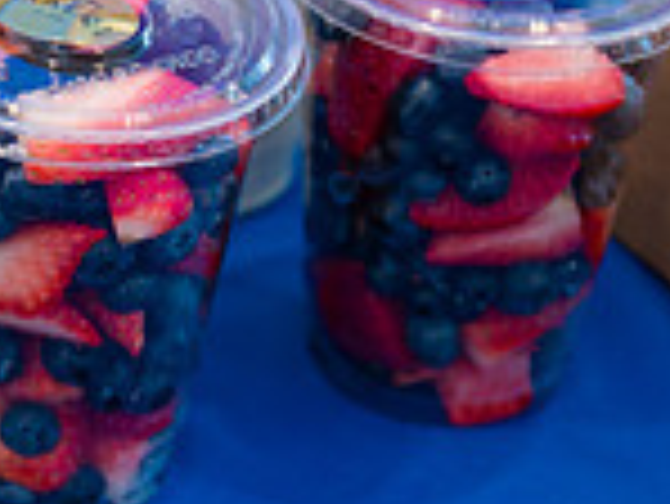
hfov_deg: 11.1
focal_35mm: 173
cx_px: -271
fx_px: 3351
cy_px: 105
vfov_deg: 8.6
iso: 200
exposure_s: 1/160
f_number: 3.2
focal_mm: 46
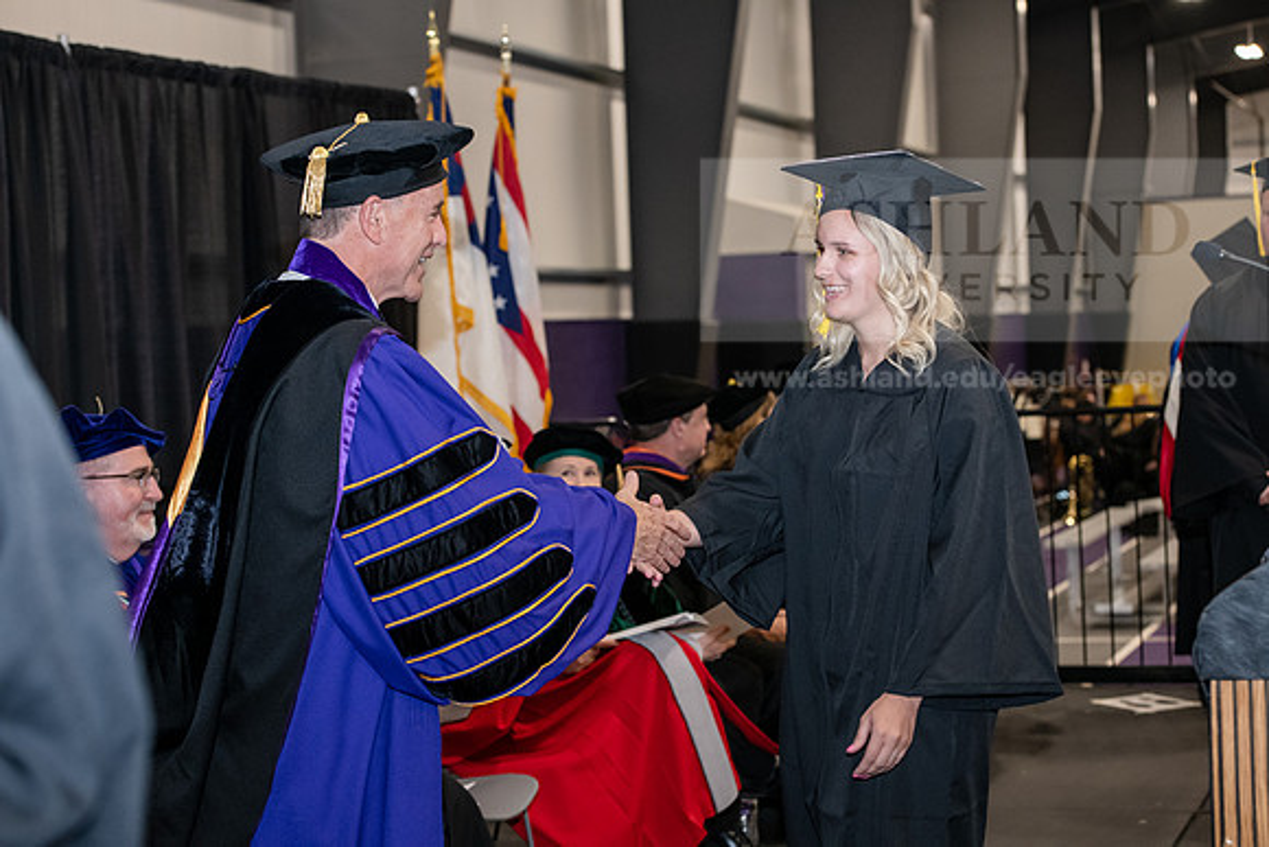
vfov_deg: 19.5
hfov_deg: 28.8
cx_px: 634
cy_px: 424
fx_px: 2468
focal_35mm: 70
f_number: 5
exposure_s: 1/200
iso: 2500
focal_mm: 70
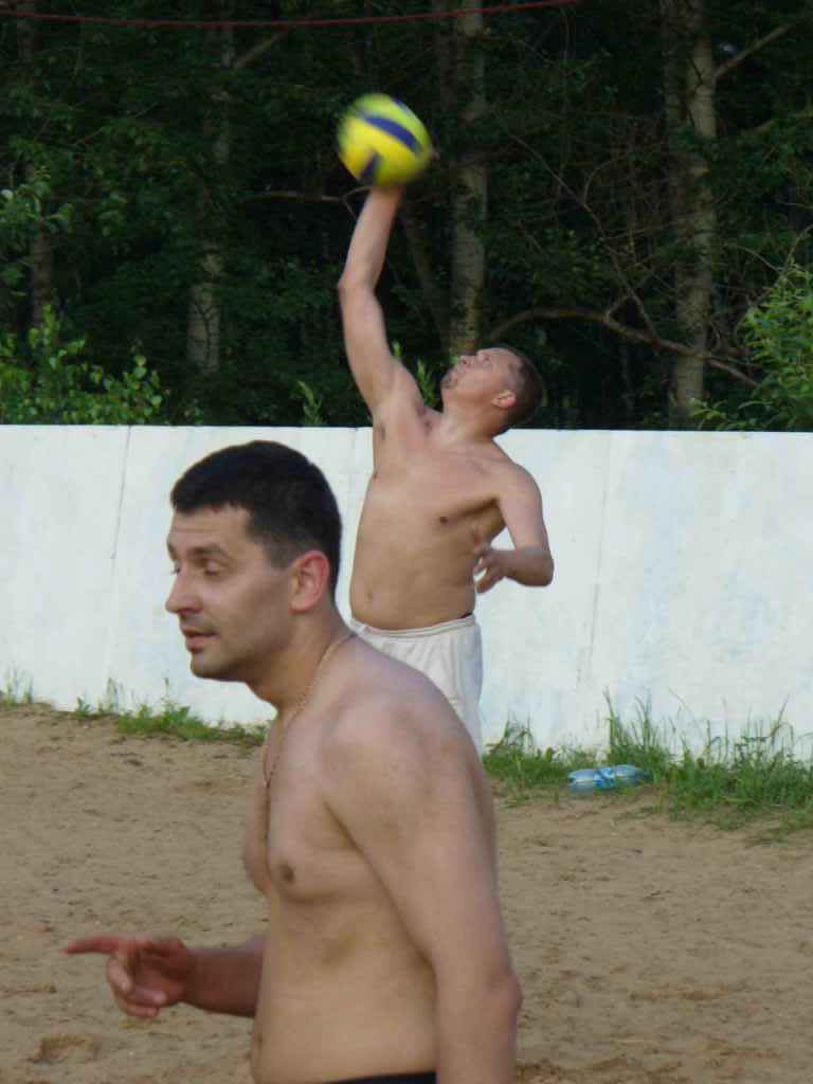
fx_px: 4916
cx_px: 406
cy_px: 542
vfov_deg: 12.6
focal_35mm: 157
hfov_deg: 9.5
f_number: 4
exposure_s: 1/160
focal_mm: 25.9
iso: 80
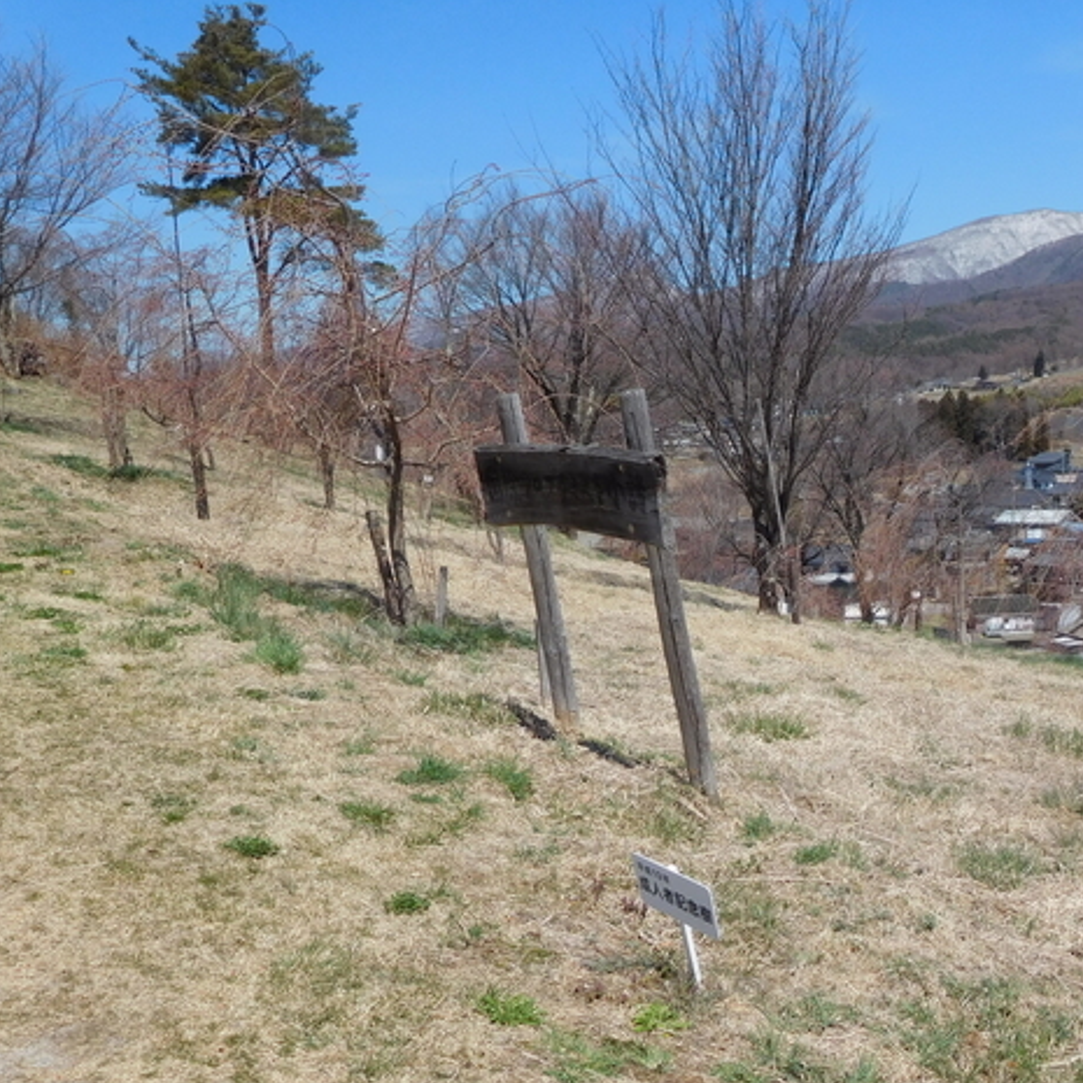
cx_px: 804
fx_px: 1345
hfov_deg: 42.6
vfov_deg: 43.7
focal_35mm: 38
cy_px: 640
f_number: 6.8
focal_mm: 4.5
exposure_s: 1/500
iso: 125
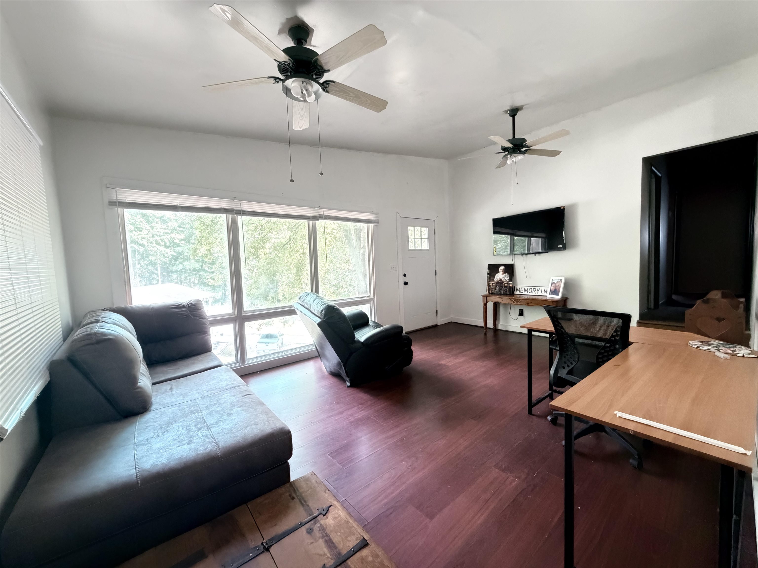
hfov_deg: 102.1
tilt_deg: -4.4
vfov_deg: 85.7
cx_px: 379
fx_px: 307
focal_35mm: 14
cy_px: 284
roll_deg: +2.9
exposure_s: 1/60
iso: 1250
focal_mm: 2.22
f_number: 2.2
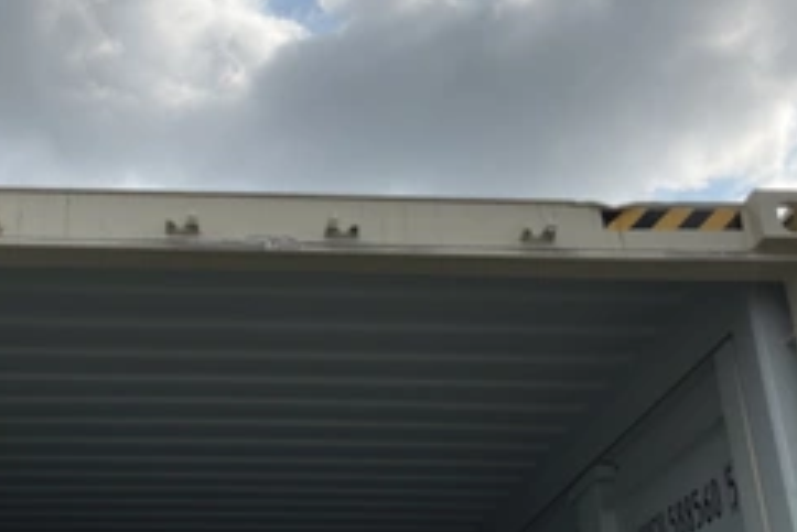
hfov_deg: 39.2
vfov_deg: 27.0
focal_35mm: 50
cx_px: 271
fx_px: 1108
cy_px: 304
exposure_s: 1/2959
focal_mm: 3
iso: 25
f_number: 1.8
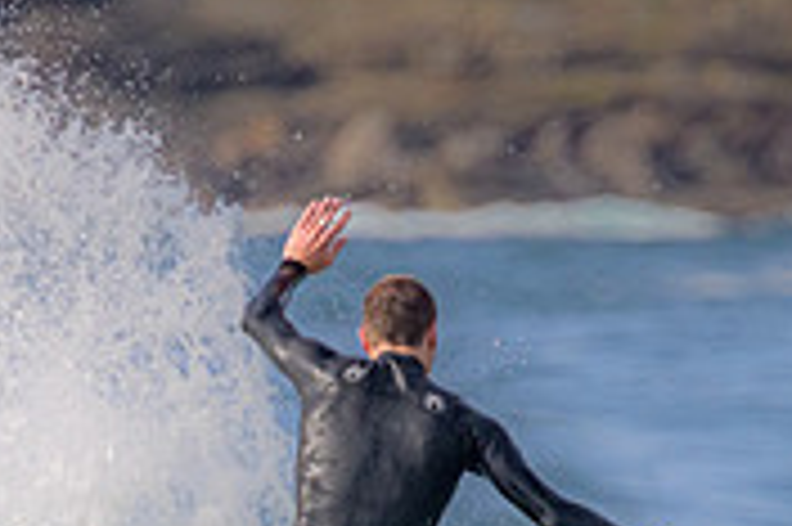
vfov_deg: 0.5
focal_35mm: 2639
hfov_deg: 0.8
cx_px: 432
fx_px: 58003
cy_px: 776
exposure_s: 1/2000
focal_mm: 800
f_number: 11
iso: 1600
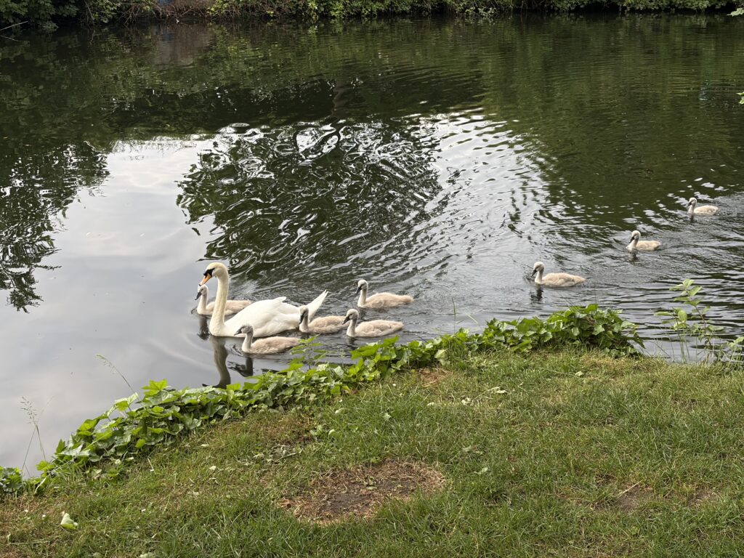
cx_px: 372
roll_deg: -1.3
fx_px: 1118
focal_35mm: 52
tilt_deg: -17.7
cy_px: 279
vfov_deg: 28.0
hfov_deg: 36.8
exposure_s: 1/223
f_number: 1.6
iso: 32
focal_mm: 5.96
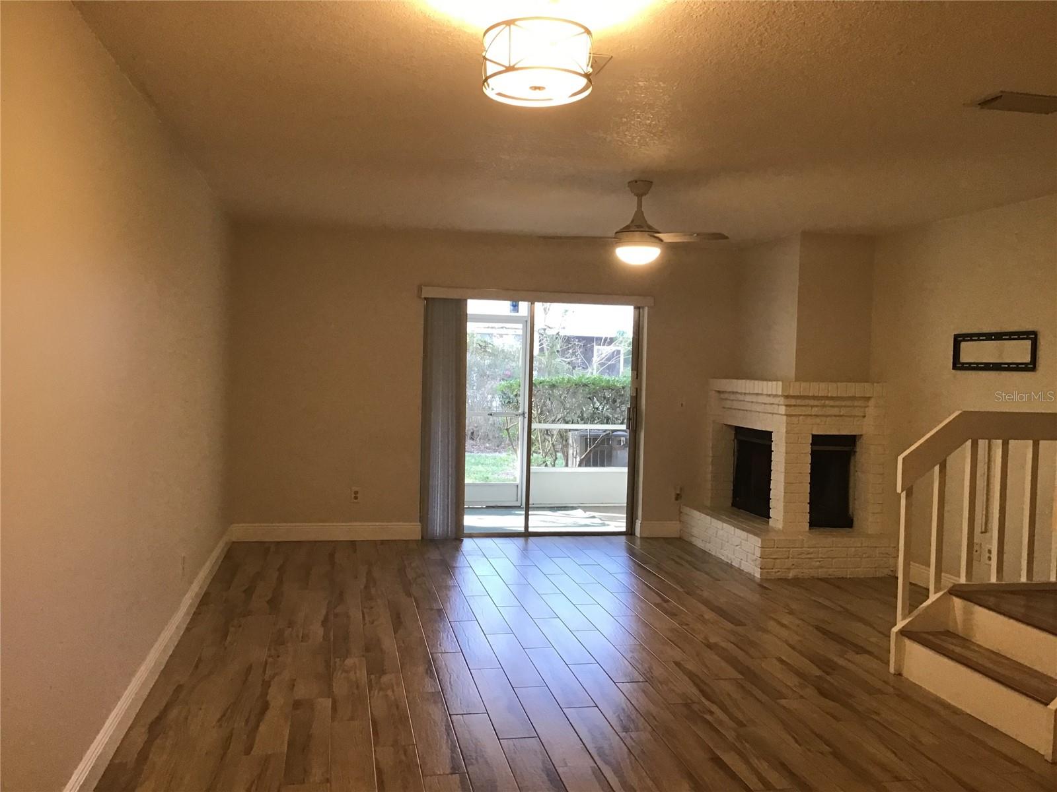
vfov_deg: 45.4
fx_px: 947
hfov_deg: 58.4
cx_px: 528
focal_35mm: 31
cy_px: 396
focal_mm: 3.3
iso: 100
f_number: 2.4
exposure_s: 1/30
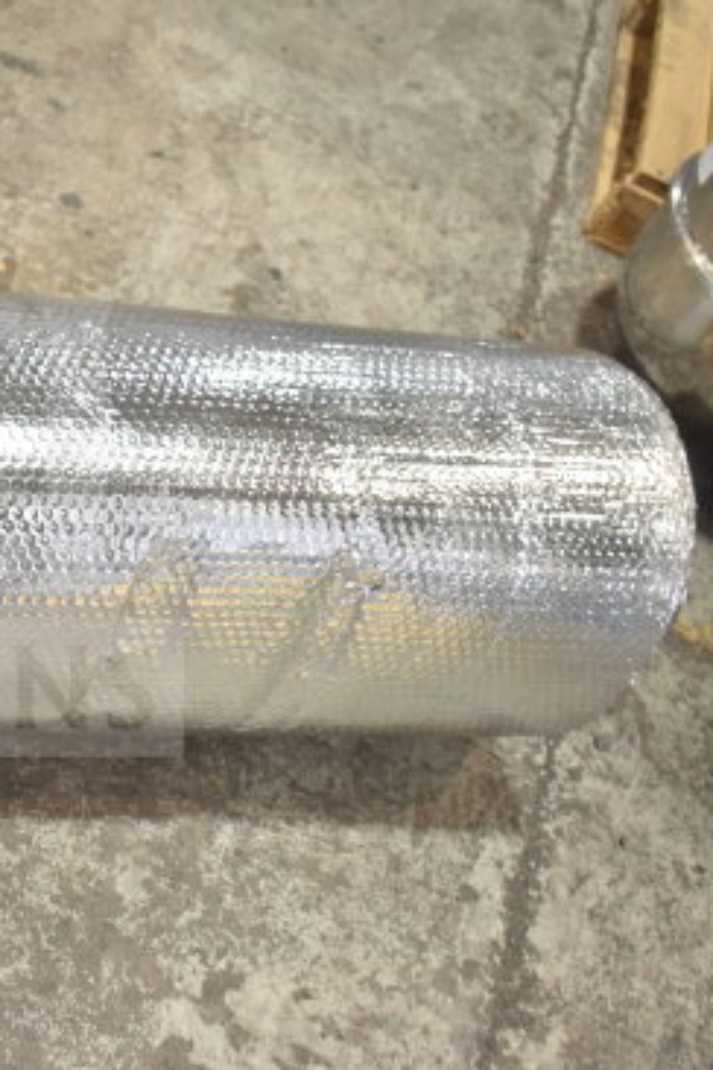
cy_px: 525
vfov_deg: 36.2
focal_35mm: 55
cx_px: -146
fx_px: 1634
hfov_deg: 22.6
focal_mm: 22
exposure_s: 1/40
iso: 200
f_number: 3.8
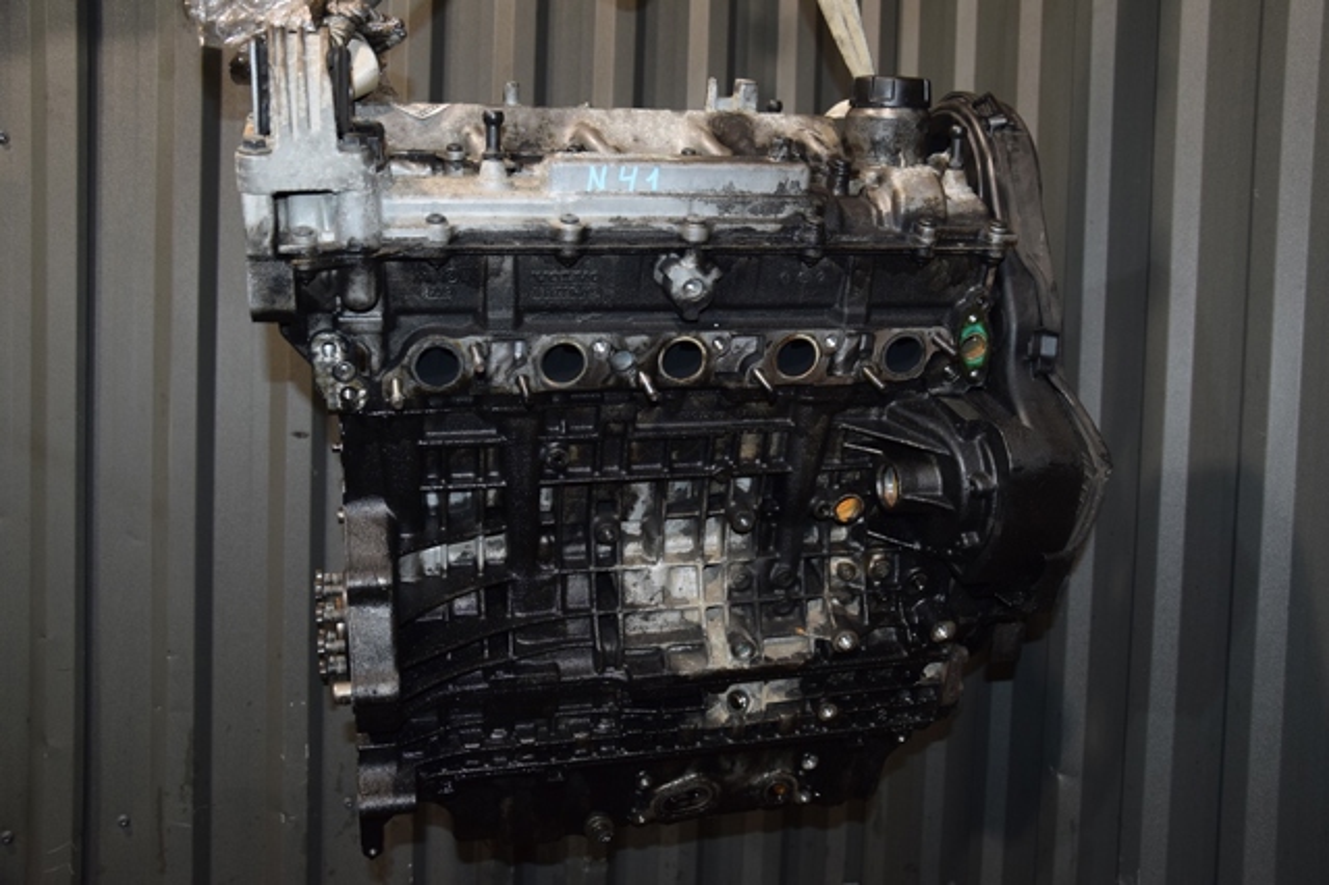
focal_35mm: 33
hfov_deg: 57.2
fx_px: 1218
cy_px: 442
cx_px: 664
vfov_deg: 39.9
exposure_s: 1/60
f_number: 5
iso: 800
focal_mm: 22
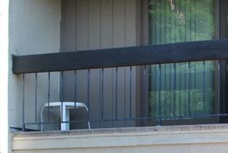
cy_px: 208
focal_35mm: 142
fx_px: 900
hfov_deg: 13.9
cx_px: 288
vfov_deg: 9.5
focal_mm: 20
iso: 100
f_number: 6.3
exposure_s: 1/160
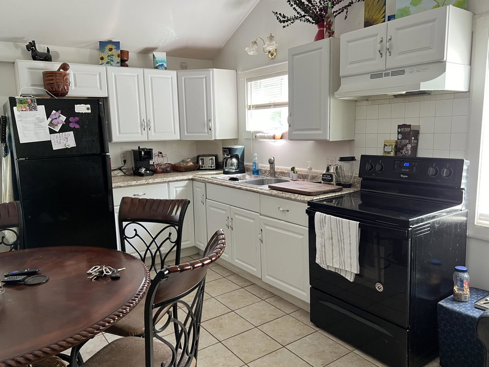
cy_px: 182
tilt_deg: -7.9
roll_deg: +1.5
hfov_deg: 65.3
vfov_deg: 51.4
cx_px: 239
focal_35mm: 27
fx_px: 382
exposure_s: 1/92
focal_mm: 5.7
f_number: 1.5
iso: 125
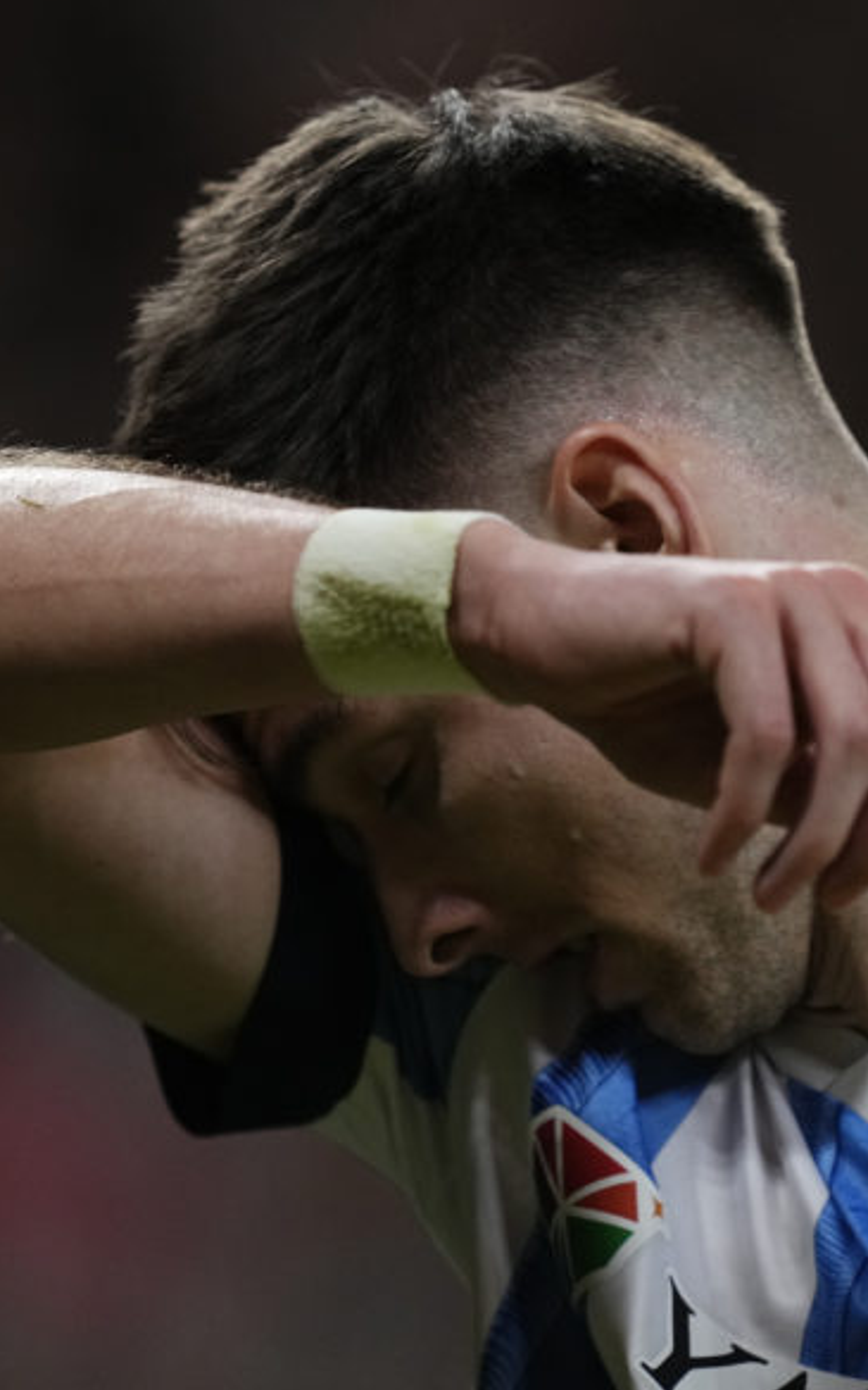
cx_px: 699
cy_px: 641
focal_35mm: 715
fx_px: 27062
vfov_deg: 2.9
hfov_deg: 1.8
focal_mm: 400
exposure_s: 1/2000
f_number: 2.8
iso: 2500
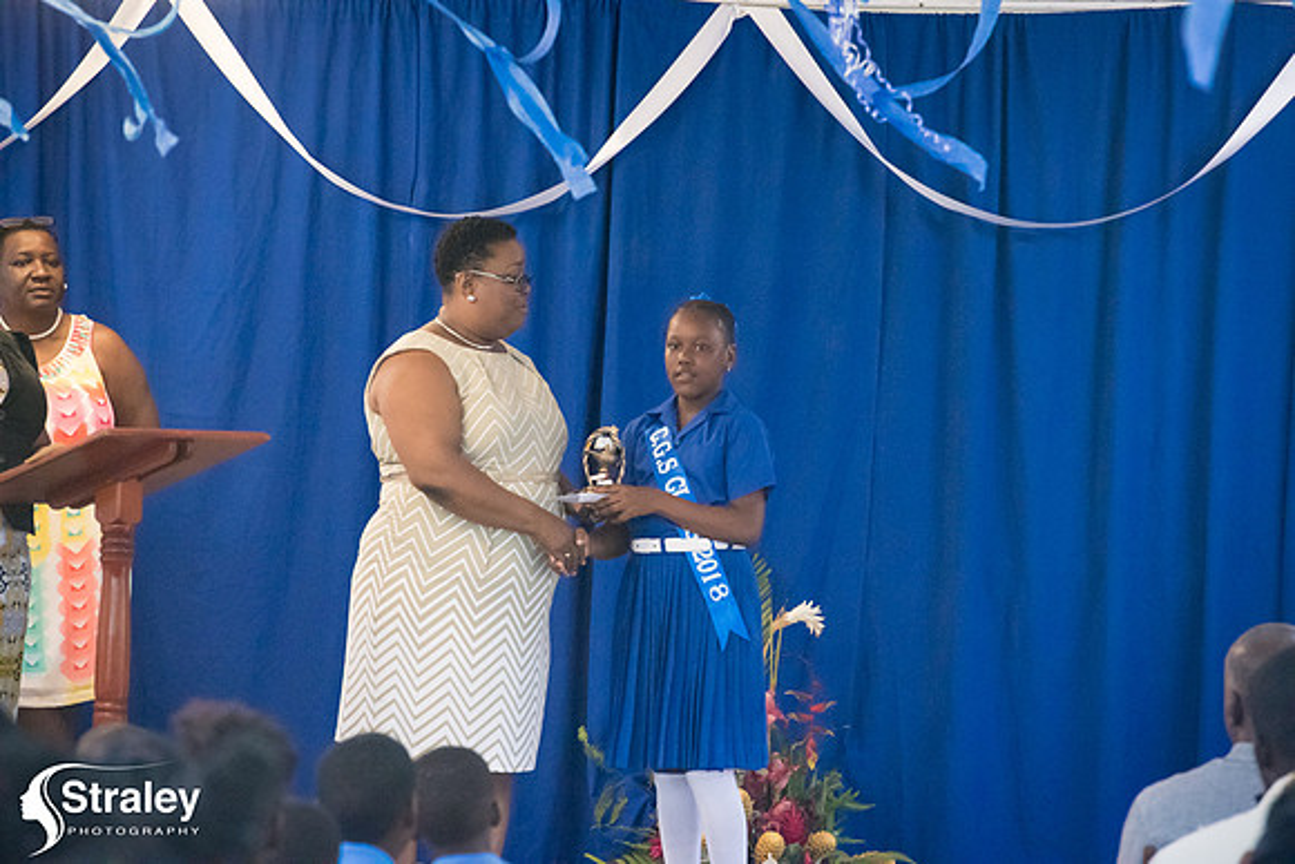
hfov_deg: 10.3
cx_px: 648
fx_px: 7196
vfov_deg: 6.9
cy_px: 432
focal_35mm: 200
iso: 22800
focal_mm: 200
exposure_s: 1/200
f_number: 6.3
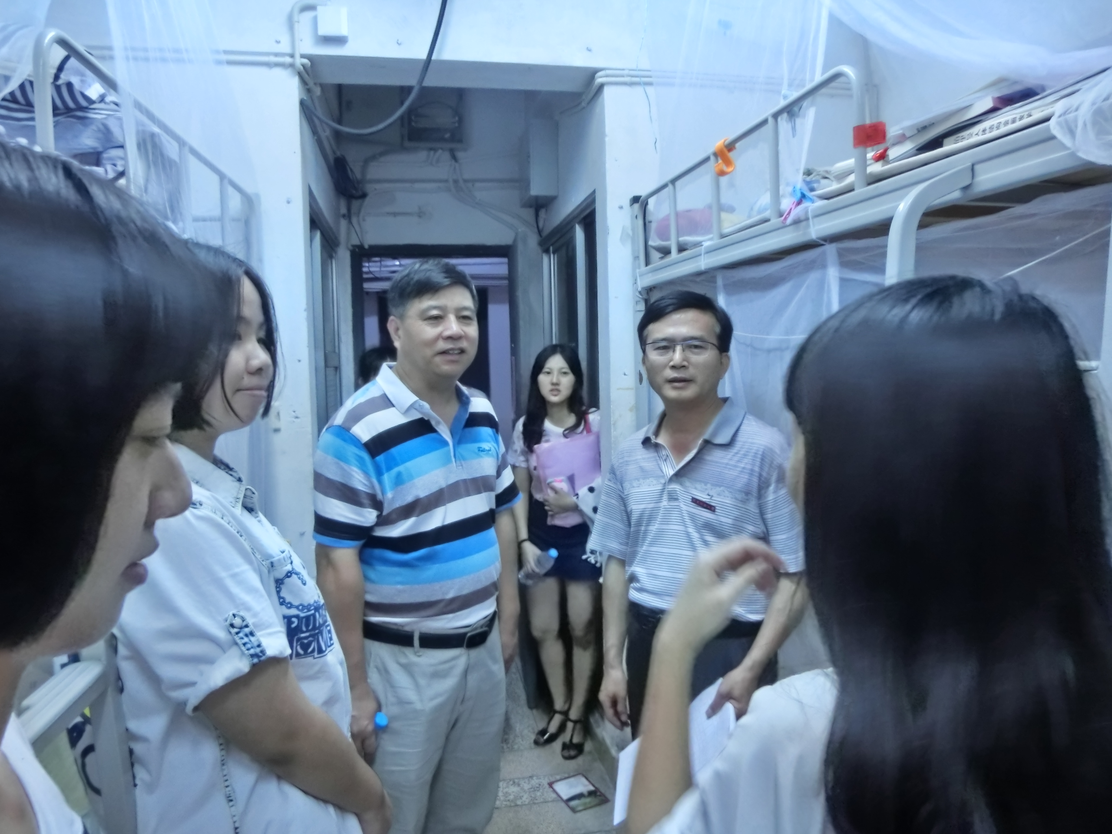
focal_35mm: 24
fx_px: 771
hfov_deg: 71.6
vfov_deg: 56.8
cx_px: 556
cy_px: 417
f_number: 3
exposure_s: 1/25
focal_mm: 4.24
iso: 800
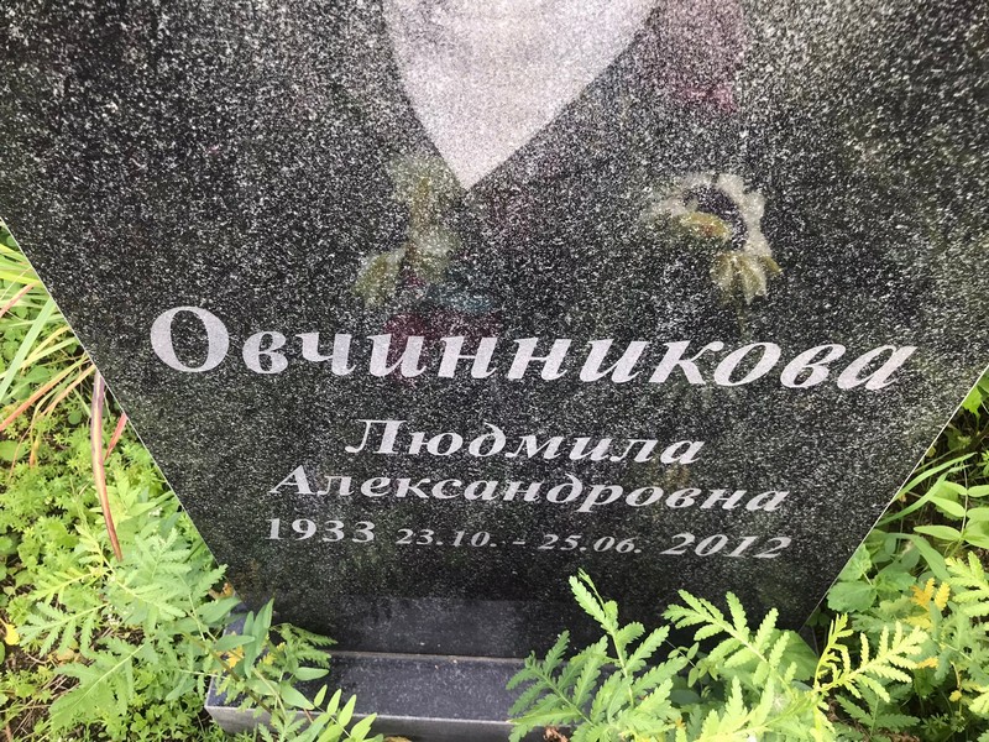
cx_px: 494
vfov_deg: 49.7
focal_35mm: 28
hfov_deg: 63.4
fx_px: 800
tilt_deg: -52.2
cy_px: 371
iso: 20
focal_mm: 3.99
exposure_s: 1/285
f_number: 1.8
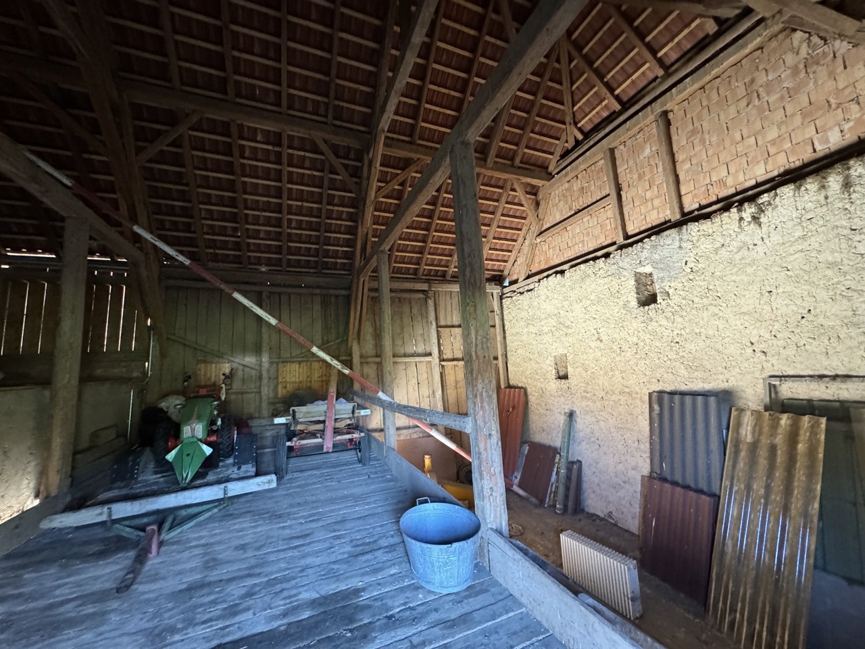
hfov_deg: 102.1
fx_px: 350
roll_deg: +3.0
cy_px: 324
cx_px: 432
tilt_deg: +7.4
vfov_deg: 85.7
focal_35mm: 14
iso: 1000
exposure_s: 1/60
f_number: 2.2
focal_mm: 2.22
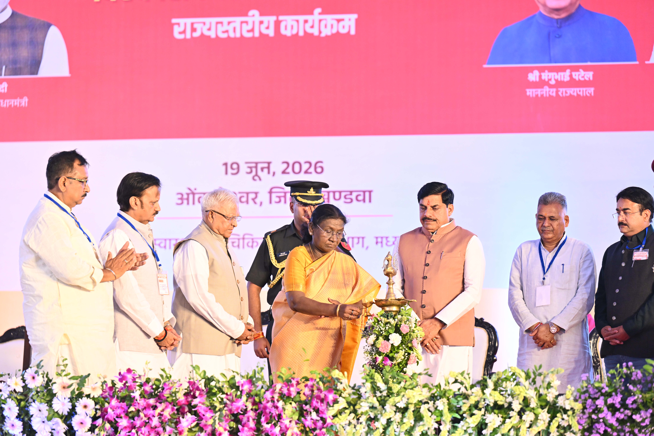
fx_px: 2906
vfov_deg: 8.6
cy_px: 218
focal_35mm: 160
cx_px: 327
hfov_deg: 12.8
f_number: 3.5
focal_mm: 160
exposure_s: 1/400
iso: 1600
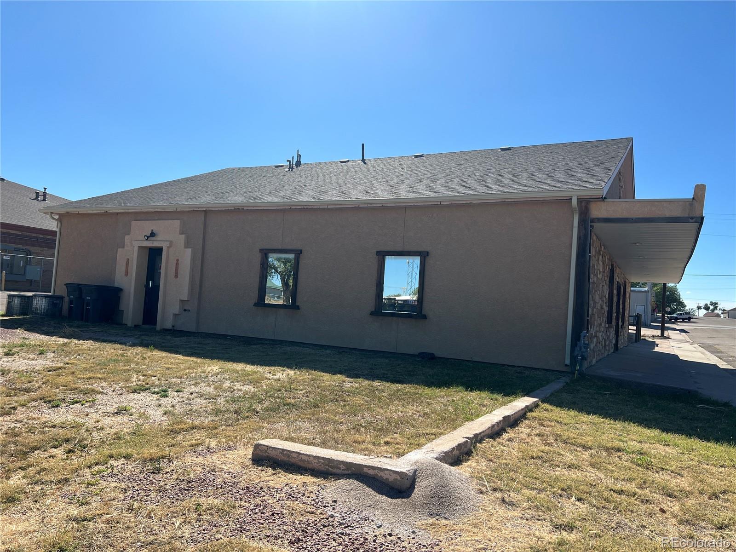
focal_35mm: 26
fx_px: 553
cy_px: 276
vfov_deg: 53.1
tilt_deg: +3.9
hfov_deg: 67.3
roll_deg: -2.8
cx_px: 368
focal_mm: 5.7
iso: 50
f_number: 1.5
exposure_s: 1/4831
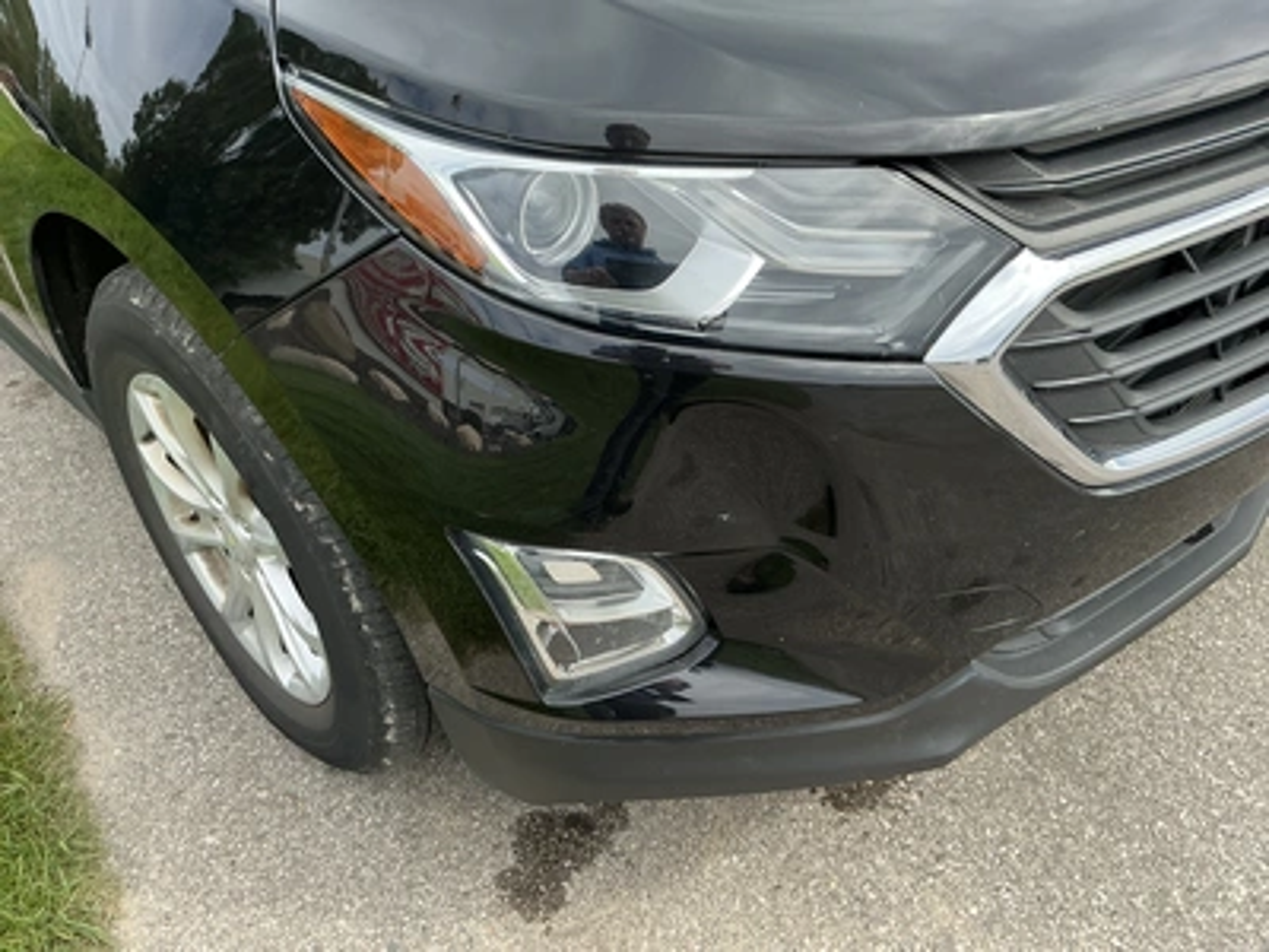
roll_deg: +2.5
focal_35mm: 28
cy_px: 476
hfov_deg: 63.4
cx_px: 634
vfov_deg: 49.7
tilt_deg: -35.1
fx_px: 1026
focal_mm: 3
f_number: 1.8
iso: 25
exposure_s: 1/504
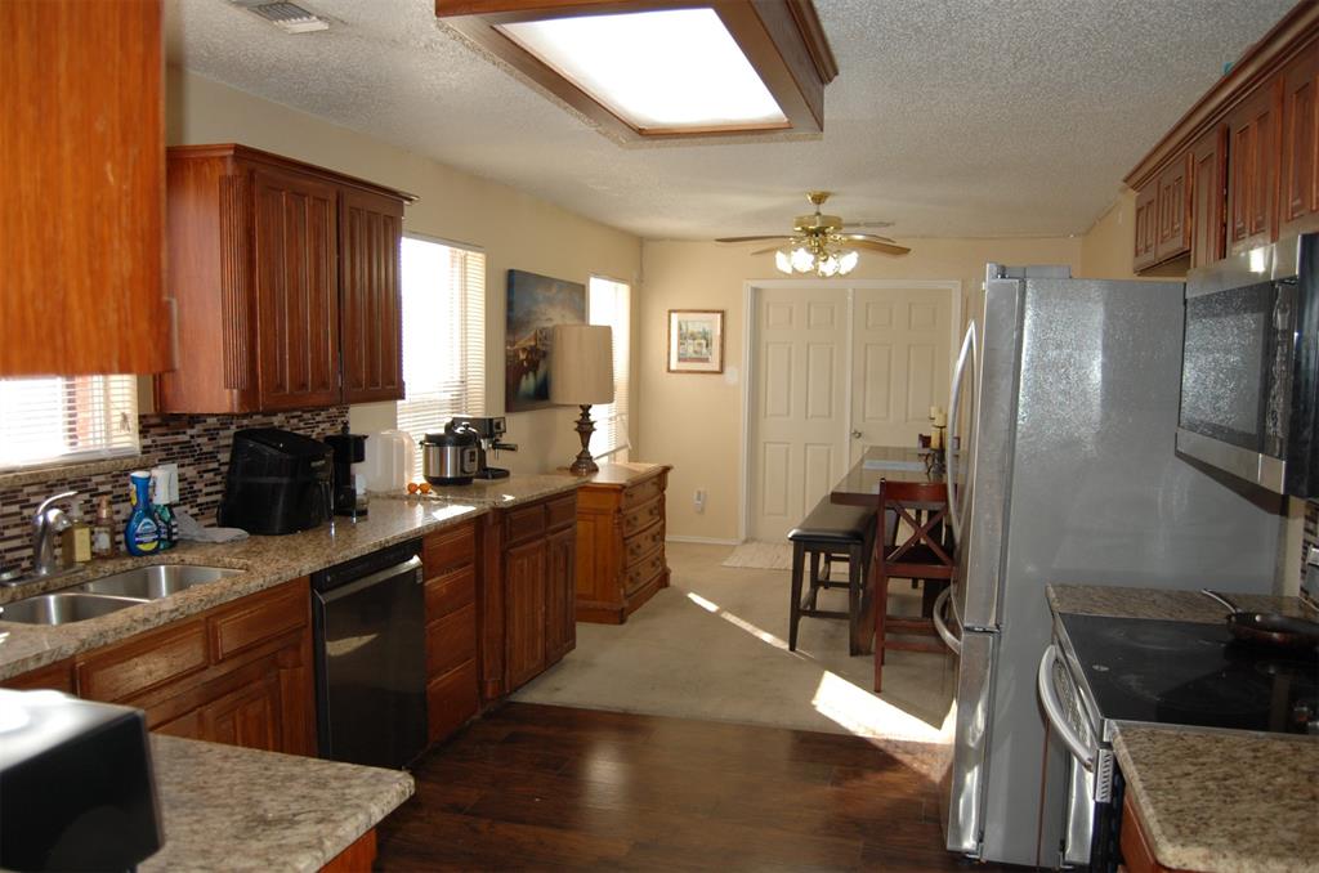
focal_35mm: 27
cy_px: 436
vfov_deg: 47.7
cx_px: 660
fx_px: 987
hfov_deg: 67.5
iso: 400
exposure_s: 1/200
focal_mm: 18
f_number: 3.5
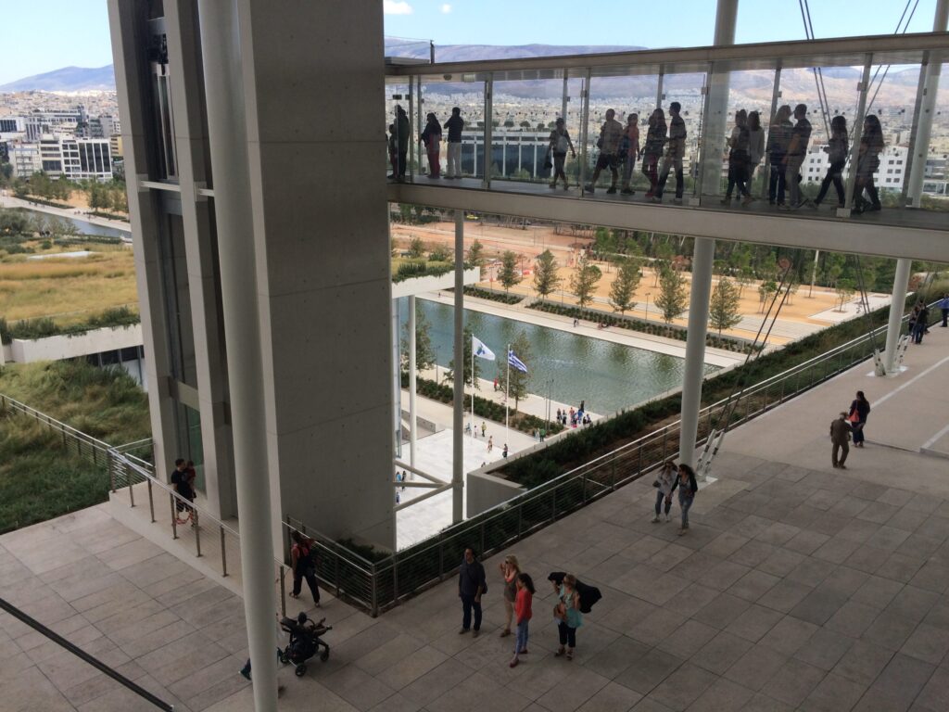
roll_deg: +0.3
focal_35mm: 29
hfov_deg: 61.7
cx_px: 474
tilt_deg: -17.6
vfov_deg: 48.2
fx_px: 795
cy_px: 356
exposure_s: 1/838
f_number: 2.2
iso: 32
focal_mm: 4.15
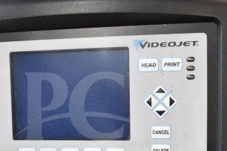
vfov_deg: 22.3
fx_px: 378
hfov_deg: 33.2
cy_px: 126
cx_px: 85
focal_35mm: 60
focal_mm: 22
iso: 6400
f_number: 9
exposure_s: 1/250
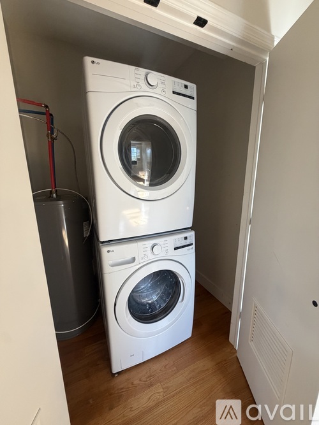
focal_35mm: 14
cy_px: 212
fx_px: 172
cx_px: 160
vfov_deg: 102.1
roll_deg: +1.8
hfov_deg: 85.7
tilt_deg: -11.0
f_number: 2.2
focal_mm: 2.22
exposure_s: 1/120
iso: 320
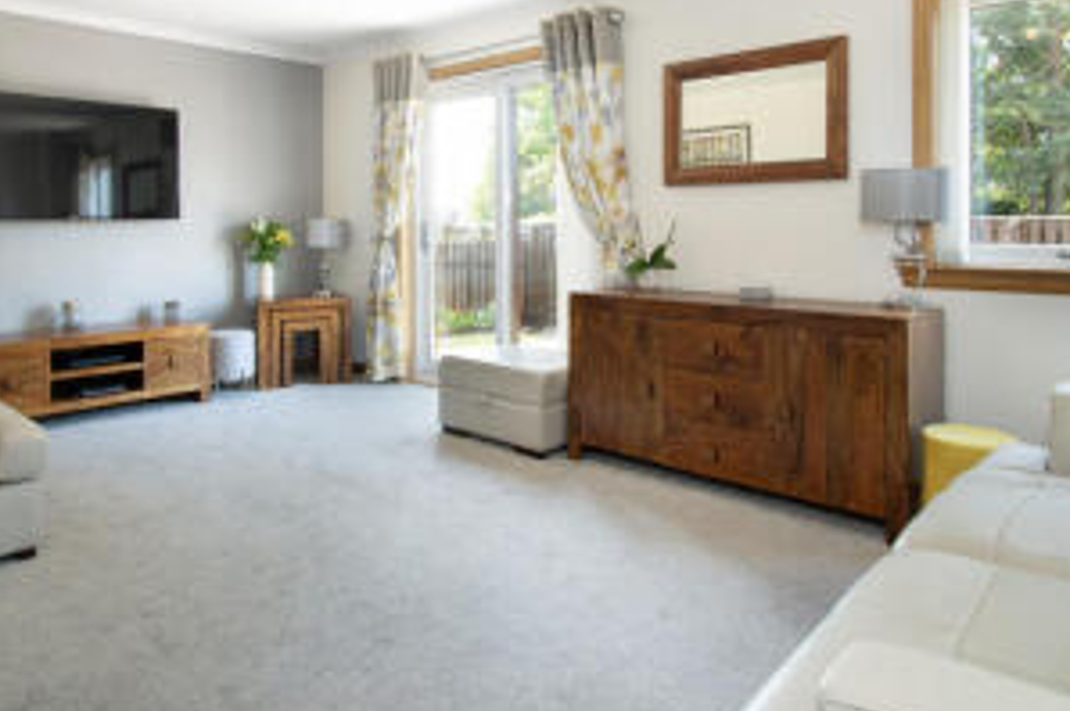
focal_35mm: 24
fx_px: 713
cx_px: 503
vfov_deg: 51.5
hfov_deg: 73.7
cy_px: 206
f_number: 8
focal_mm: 10
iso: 320
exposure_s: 1/2.5
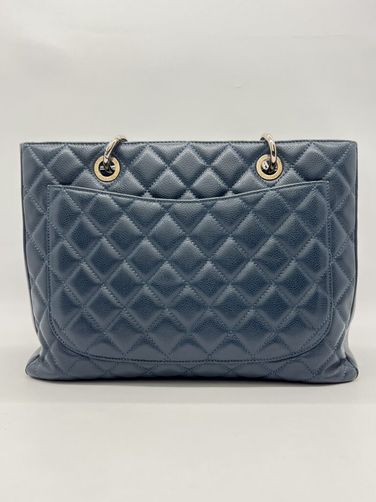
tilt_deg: -3.4
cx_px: 188
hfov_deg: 53.1
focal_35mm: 26
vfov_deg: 67.3
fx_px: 377
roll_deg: -0.3
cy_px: 251
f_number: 1.5
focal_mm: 5.7
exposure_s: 1/100
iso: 40
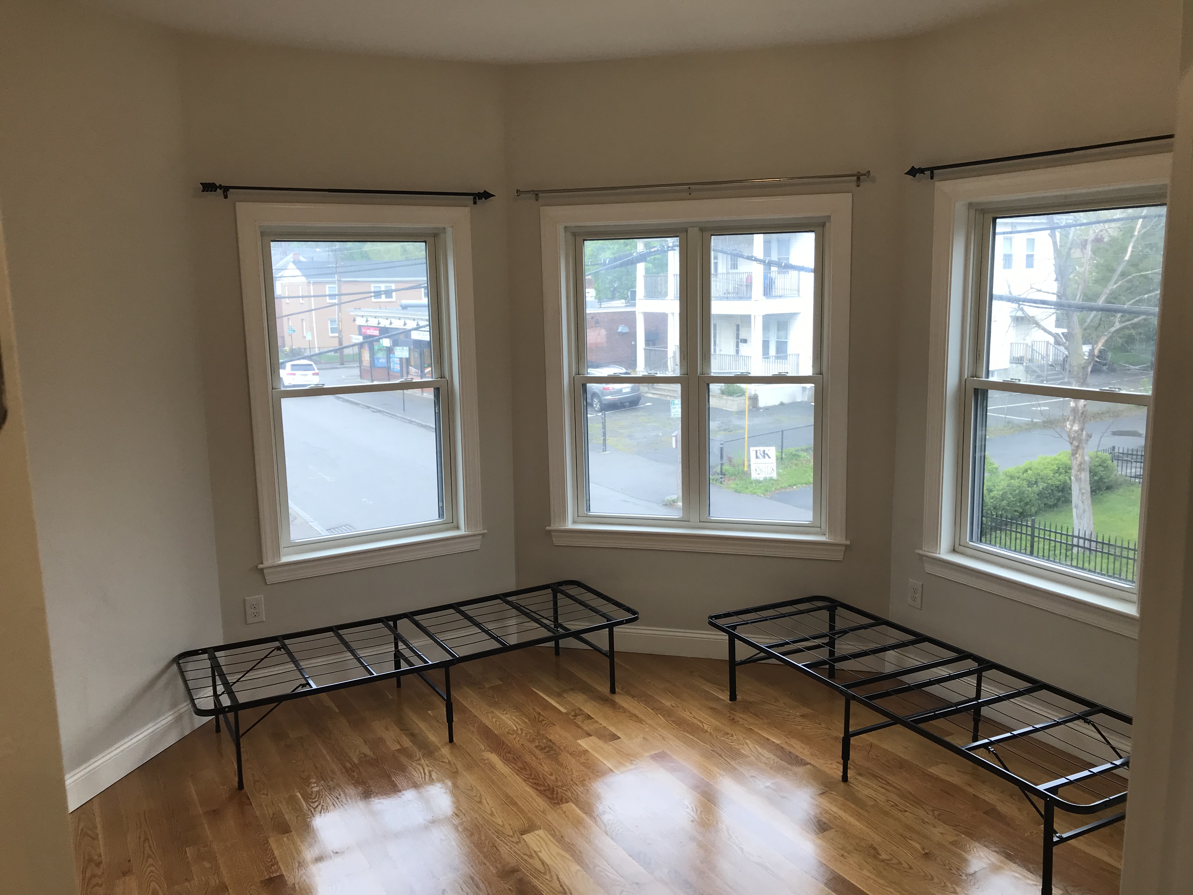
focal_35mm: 28
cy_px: 448
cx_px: 596
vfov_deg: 49.7
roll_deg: +1.0
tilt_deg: -9.5
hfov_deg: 63.4
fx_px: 965
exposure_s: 1/60
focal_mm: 3.99
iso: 25
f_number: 1.8
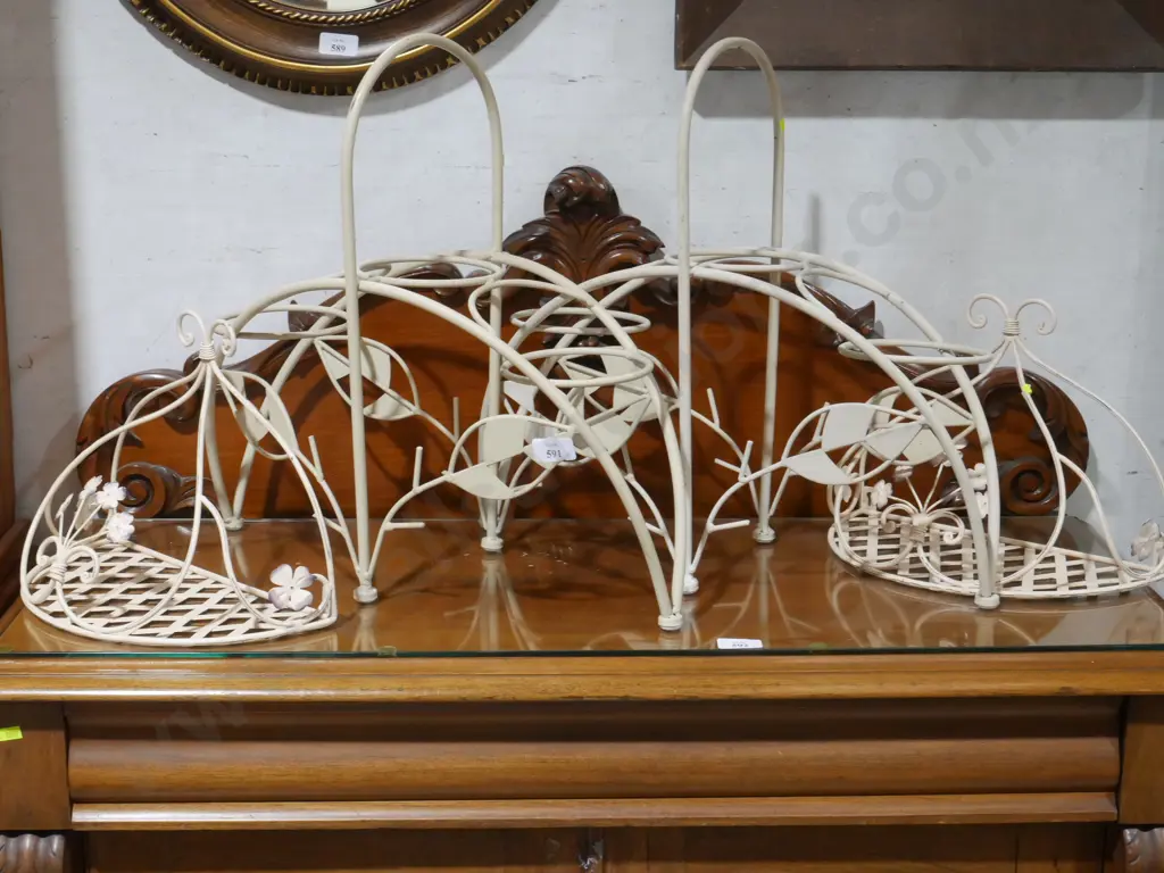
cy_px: 436
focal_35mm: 58
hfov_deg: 33.2
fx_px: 1950
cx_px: 582
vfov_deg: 25.2
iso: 2500
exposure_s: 1/60
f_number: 9
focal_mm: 29
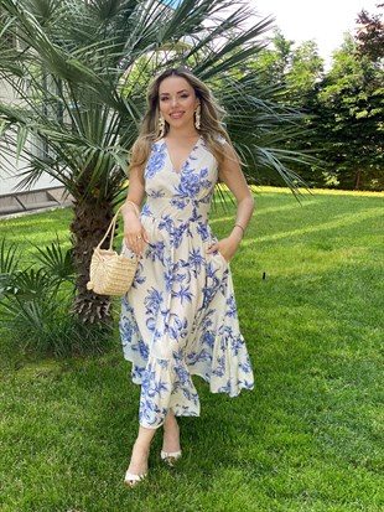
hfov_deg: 28.0
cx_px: 192
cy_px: 256
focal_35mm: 52
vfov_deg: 36.8
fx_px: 769
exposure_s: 1/122
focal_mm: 6
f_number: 2
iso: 40
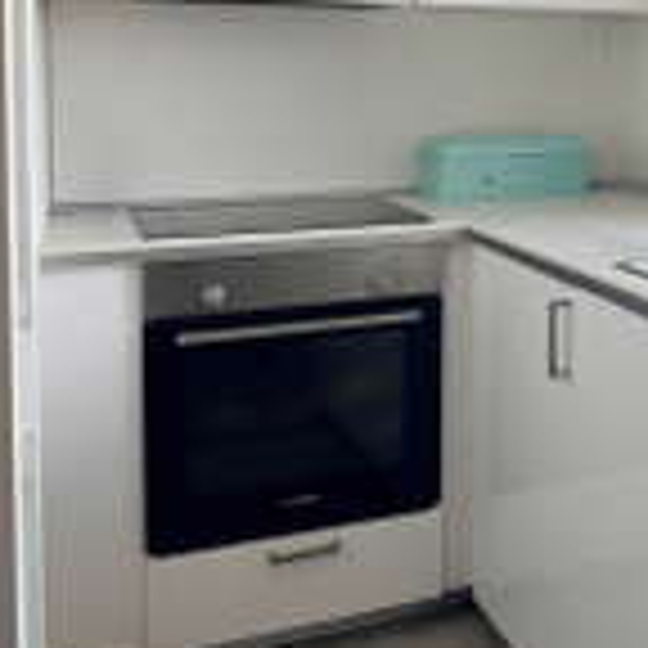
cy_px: 117
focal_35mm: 55
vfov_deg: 30.2
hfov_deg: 28.0
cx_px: 734
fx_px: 1165
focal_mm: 6.76
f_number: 1.78
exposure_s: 1/1122
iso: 100
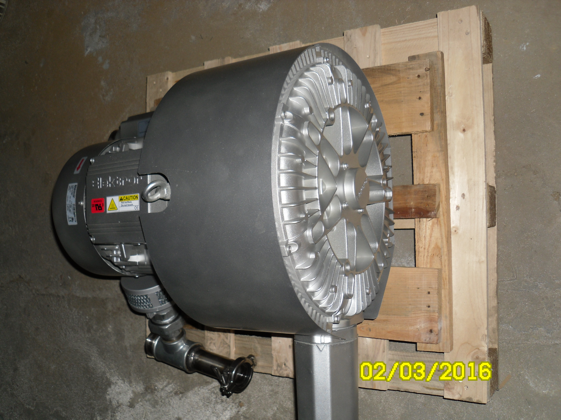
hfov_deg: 54.0
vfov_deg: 41.8
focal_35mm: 34
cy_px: 210
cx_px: 280
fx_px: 551
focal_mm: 6
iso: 80
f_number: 2.8
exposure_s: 1/45
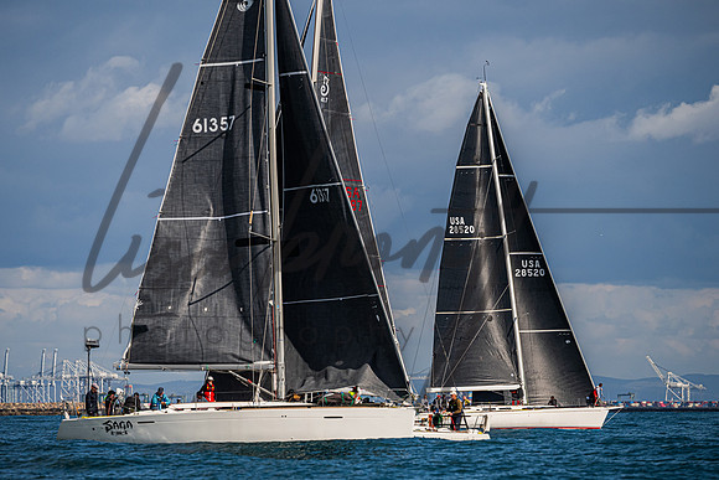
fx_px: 6961
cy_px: 237
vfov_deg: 3.9
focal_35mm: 348
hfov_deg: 5.9
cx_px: 364
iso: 400
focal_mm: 270
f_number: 5.6
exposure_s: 1/4000
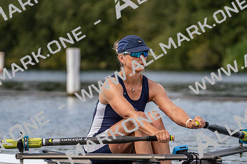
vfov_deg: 3.9
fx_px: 2407
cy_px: 104
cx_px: 146
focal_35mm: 351
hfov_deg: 5.9
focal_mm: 257
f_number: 5.6
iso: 320
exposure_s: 1/1600
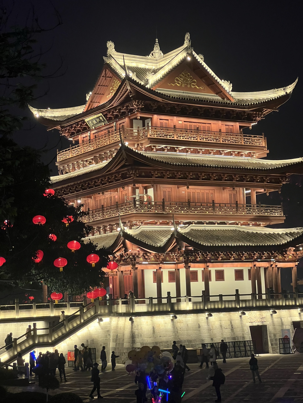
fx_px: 899
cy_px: 202
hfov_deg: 19.1
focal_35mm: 77
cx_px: 152
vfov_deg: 25.3
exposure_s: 1/50
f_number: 2.8
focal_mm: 9
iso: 640
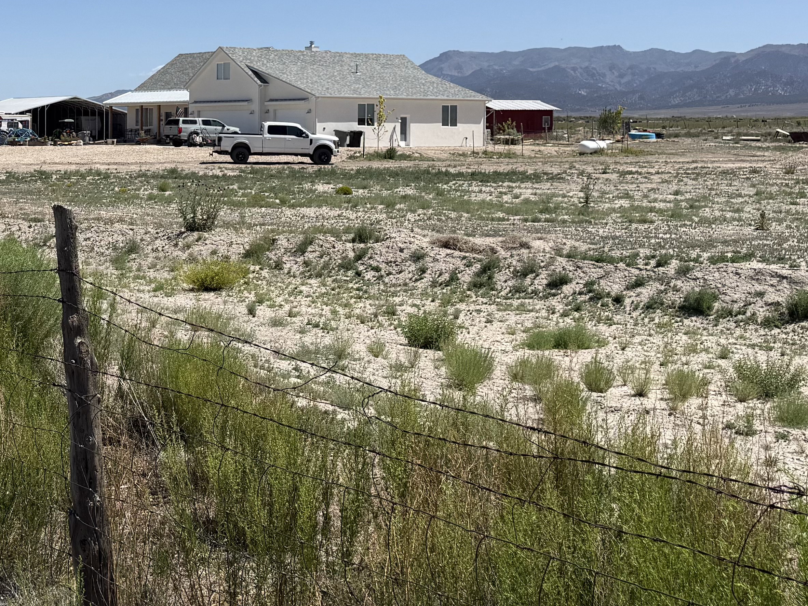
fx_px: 1354
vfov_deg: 25.0
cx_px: 79
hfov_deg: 31.6
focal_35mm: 58
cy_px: 162
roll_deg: -0.6
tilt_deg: +0.0
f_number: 1.78
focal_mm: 6.76
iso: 80
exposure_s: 1/6173
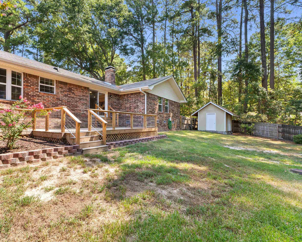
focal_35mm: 17
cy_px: 121
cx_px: 130
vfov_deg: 77.0
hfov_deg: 89.1
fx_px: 152
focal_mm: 10
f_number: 9
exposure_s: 1/20
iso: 200
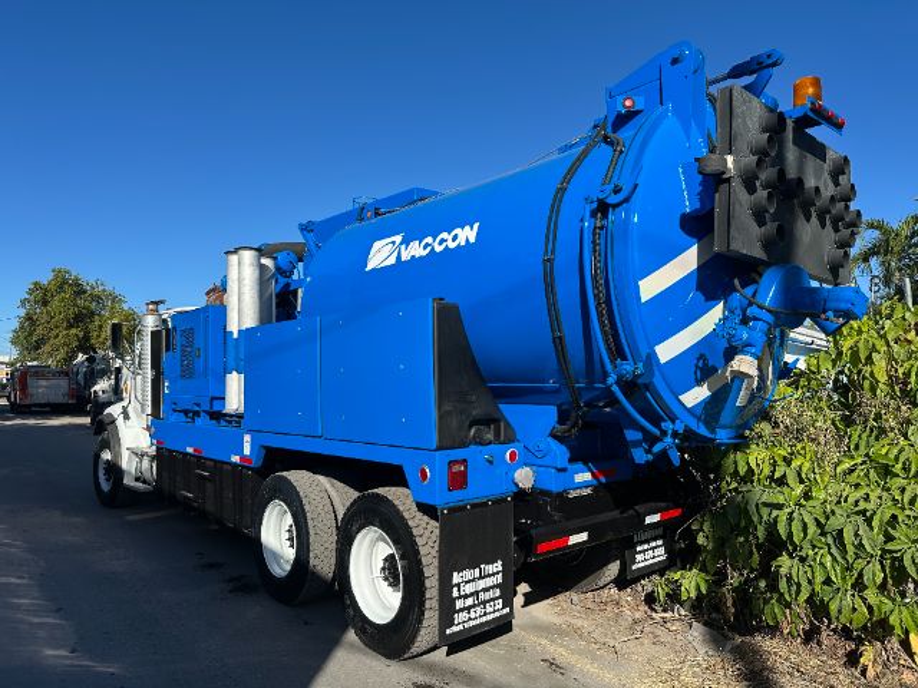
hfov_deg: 71.6
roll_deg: -1.5
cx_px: 459
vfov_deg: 56.8
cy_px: 344
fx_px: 636
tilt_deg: +4.4
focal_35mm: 24
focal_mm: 6.86
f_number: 1.78
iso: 80
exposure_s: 1/3861
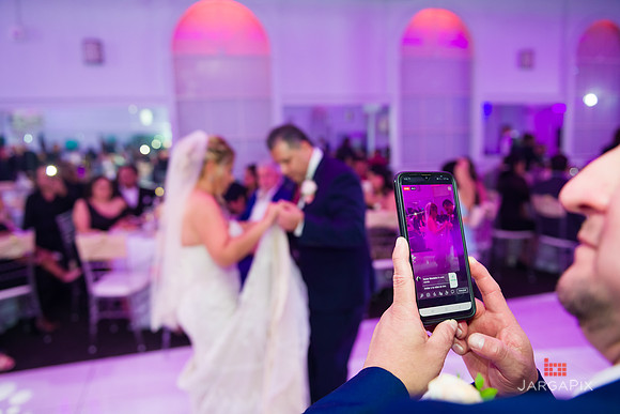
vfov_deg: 46.4
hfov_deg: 65.5
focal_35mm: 28
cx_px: 310
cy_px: 207
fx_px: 482
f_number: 3.2
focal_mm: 28
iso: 800
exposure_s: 1/125
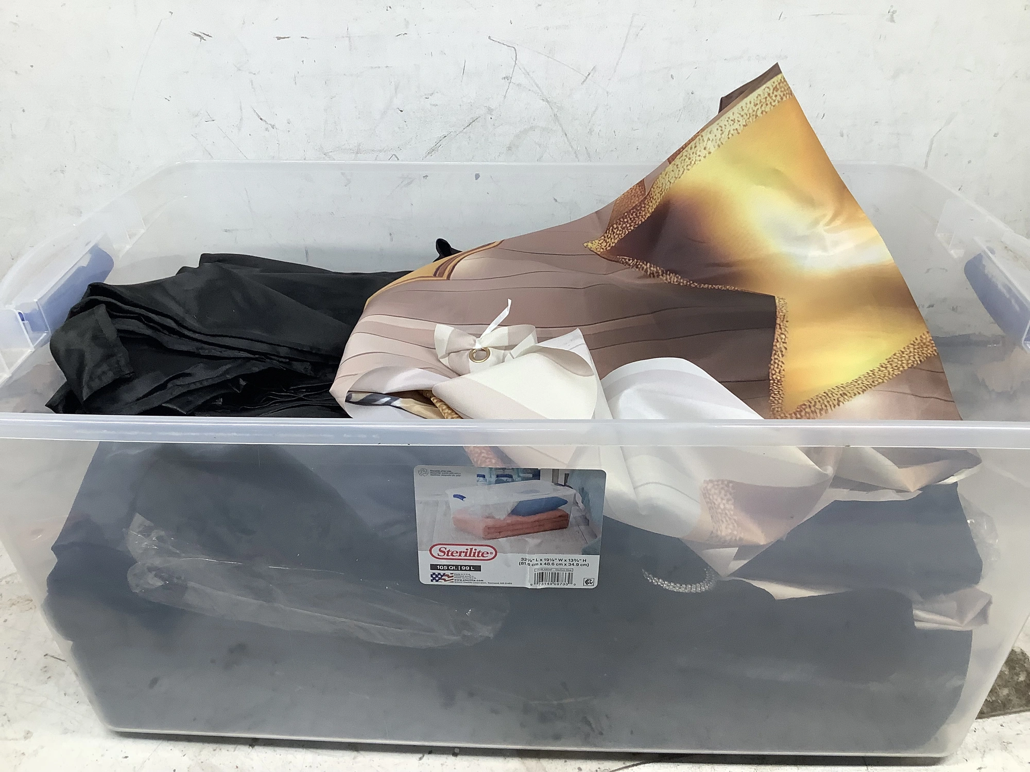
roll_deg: +0.9
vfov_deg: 45.4
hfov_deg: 58.4
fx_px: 922
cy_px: 386
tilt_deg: -32.7
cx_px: 515
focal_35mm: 31
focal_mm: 3.3
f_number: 2.4
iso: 100
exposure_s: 1/120
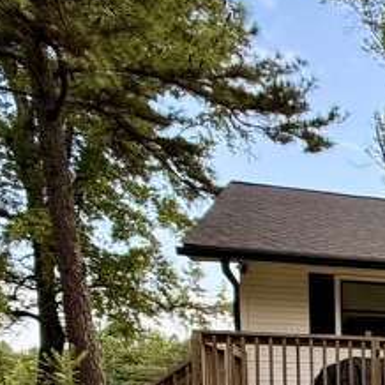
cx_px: 668
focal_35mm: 58
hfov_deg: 21.3
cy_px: 454
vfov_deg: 26.5
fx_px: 730
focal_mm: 2.22
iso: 50
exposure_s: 1/344
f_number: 2.2
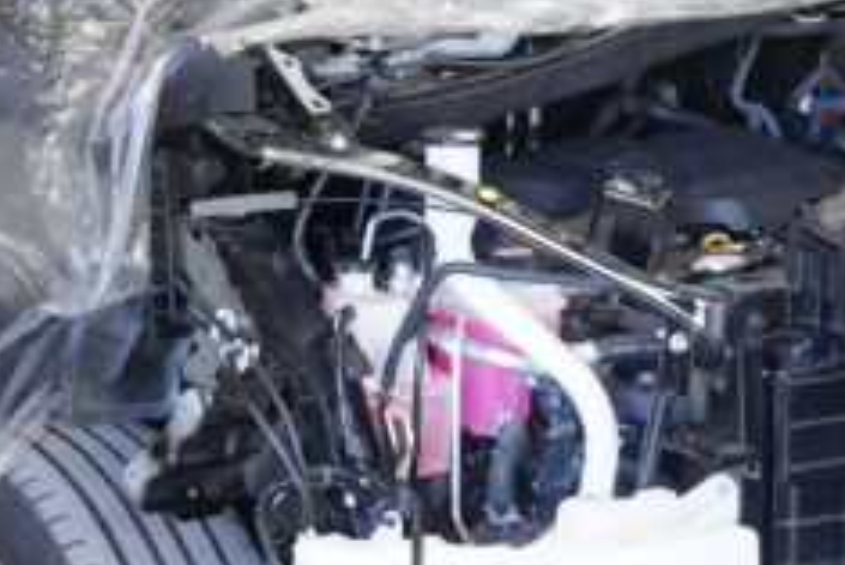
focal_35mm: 122
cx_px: 532
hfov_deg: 16.8
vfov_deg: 11.2
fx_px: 2865
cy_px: 99
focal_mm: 28
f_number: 4
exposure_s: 1/160
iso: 6400
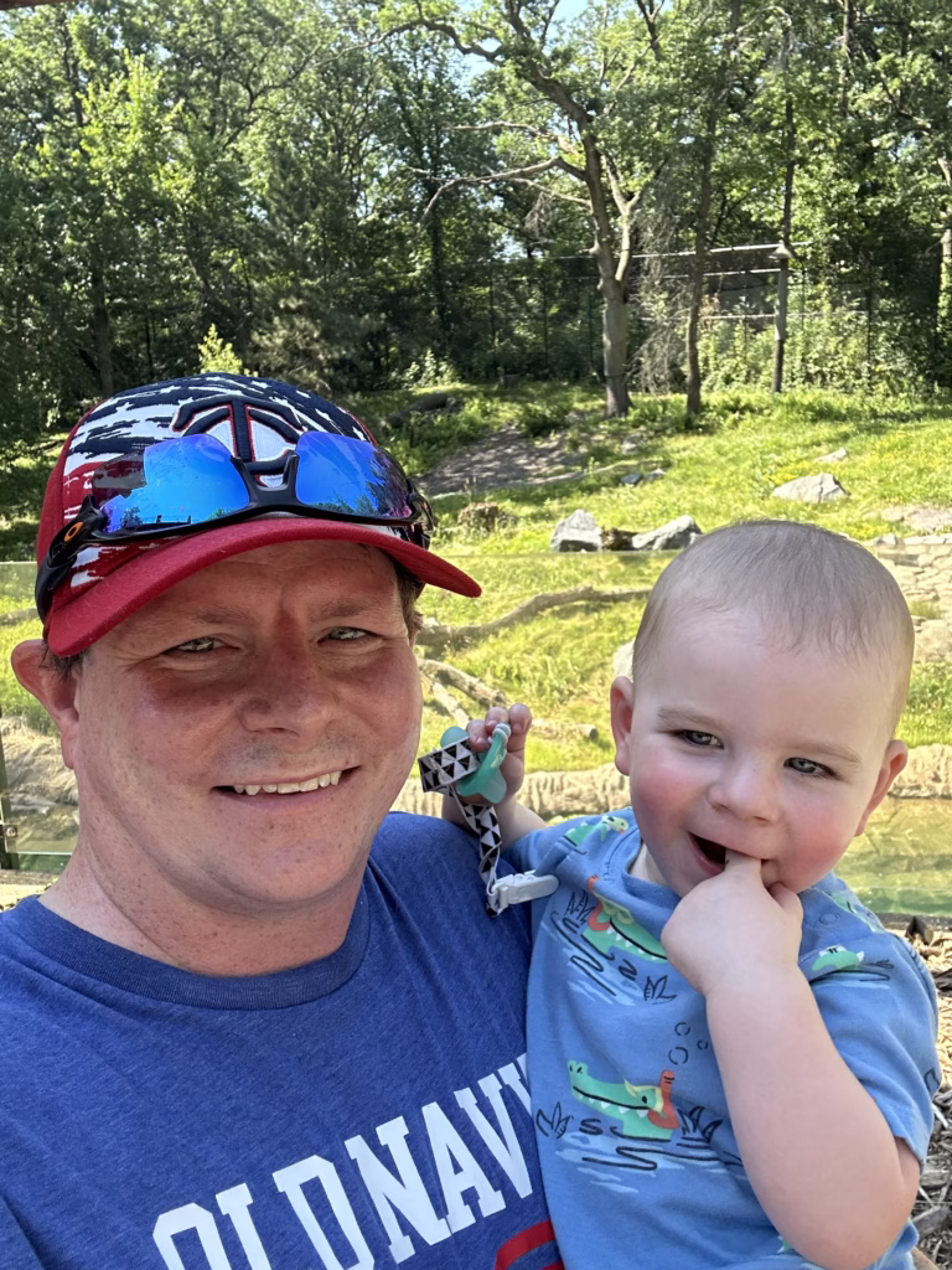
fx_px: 1100
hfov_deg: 46.8
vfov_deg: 60.0
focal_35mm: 30
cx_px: 476
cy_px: 635
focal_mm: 2.69
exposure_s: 1/148
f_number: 1.9
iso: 25
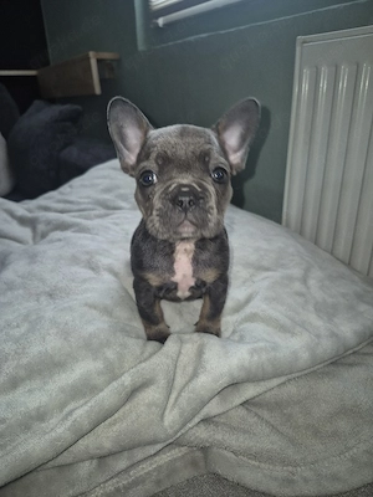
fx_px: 330
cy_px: 248
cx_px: 186
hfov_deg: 58.9
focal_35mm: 23
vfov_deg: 73.9
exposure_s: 1/20
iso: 125
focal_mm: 5.4
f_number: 1.8
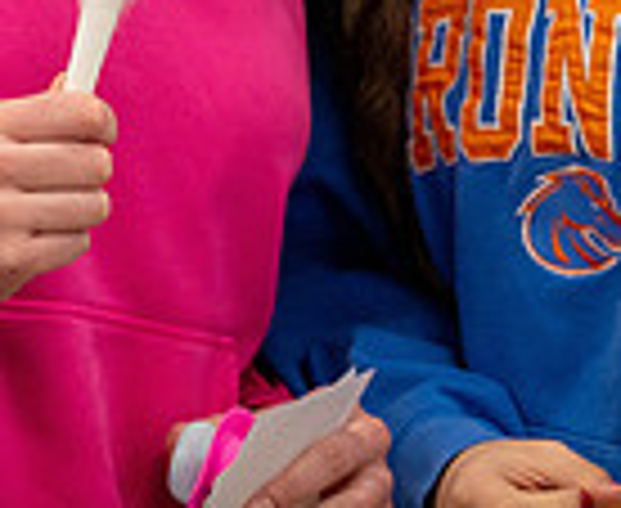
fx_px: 6195
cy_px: -322
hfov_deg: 5.7
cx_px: 517
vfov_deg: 4.7
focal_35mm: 334
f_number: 2.8
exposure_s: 1/160
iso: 320
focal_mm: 70
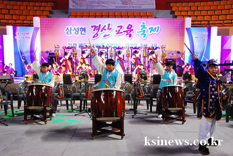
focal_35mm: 39
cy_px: 78
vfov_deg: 34.3
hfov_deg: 49.5
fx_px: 253
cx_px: 116
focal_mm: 26
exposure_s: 1/80
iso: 1600
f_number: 5
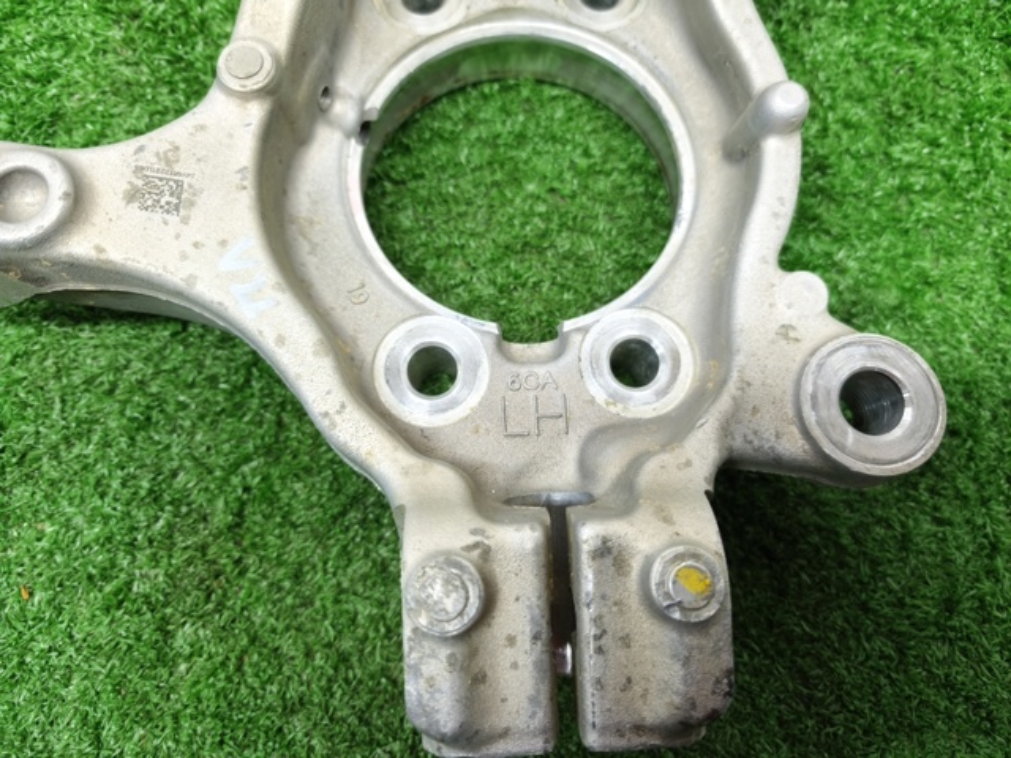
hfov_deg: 73.9
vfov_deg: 58.9
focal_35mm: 23
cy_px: 379
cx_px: 506
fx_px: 672
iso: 400
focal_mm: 5.35
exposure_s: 1/50
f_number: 1.7
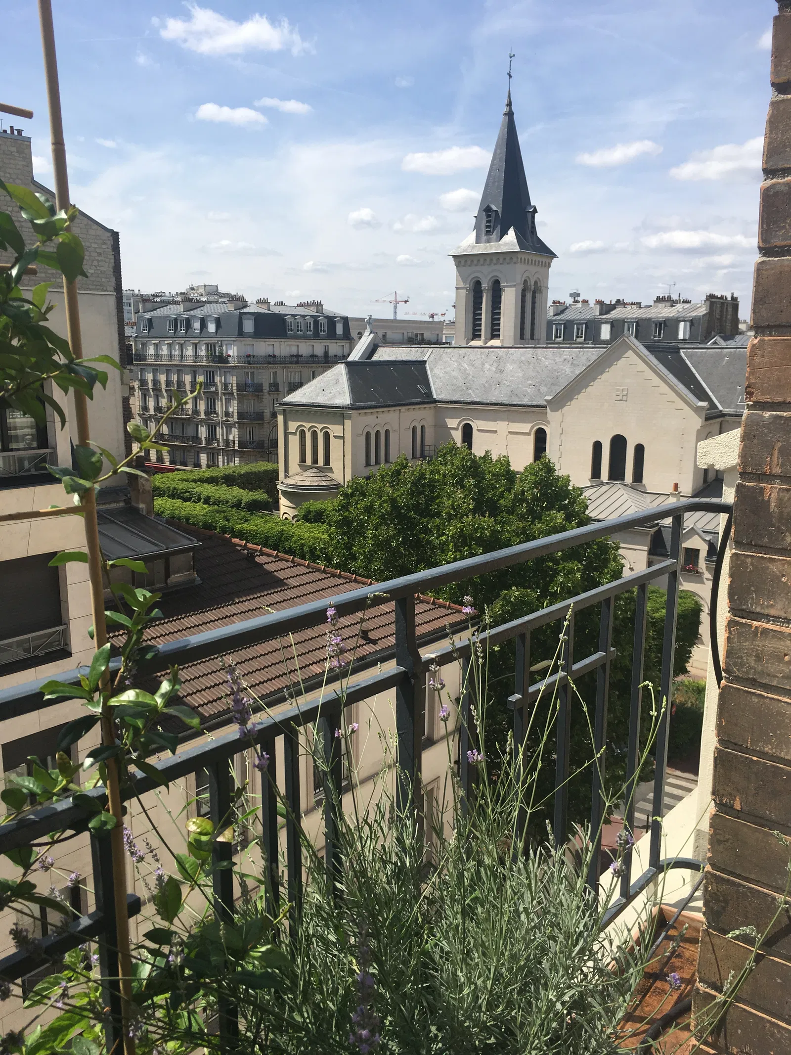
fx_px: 883
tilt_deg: -12.6
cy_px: 528
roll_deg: -0.2
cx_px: 396
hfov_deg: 48.2
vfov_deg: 61.7
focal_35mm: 29
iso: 25
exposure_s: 1/2024
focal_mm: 4.15
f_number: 2.2
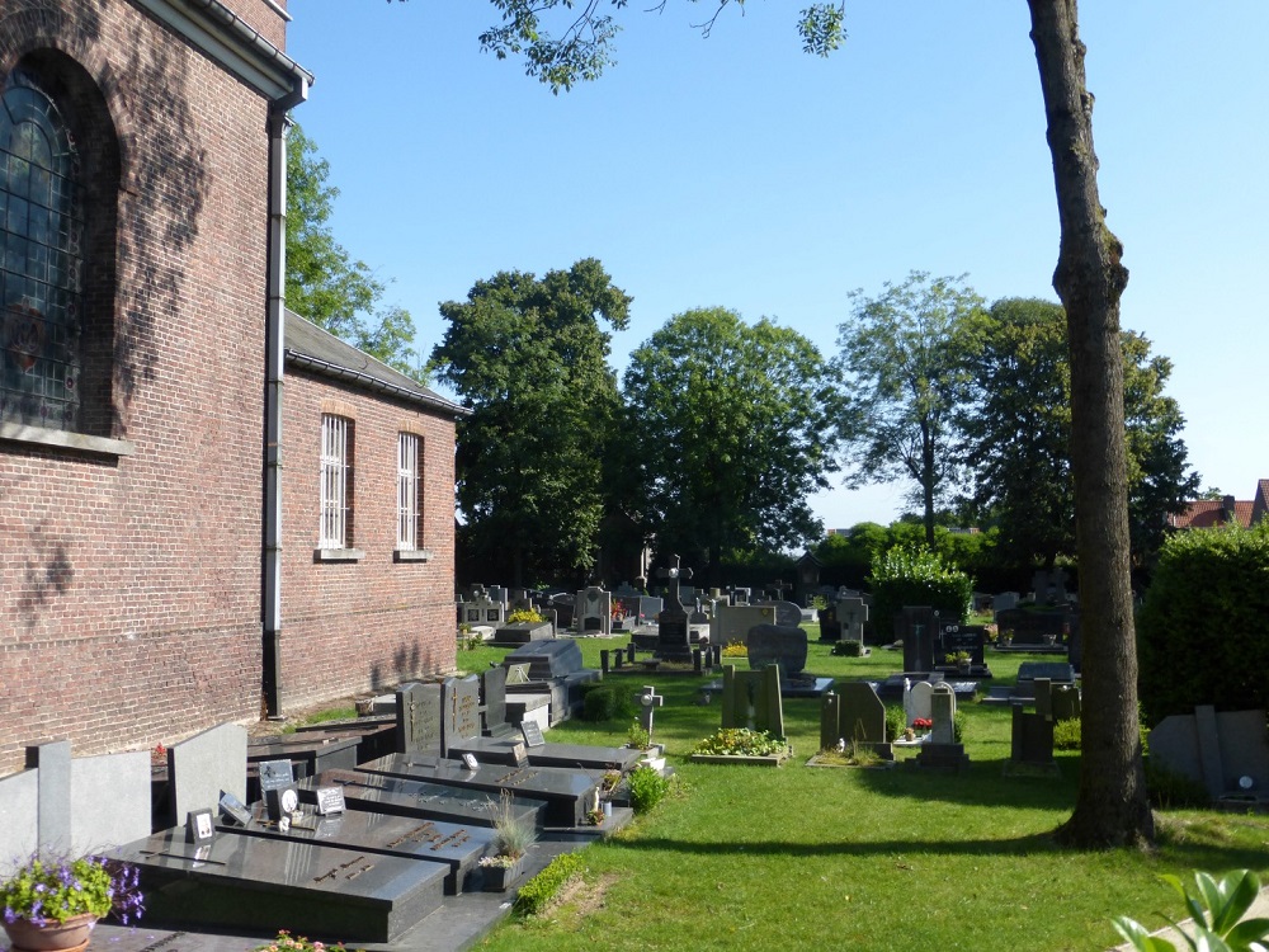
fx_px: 1283
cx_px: 634
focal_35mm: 35
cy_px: 476
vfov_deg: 40.7
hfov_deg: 52.6
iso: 100
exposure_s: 1/500
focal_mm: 6.1
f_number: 3.7
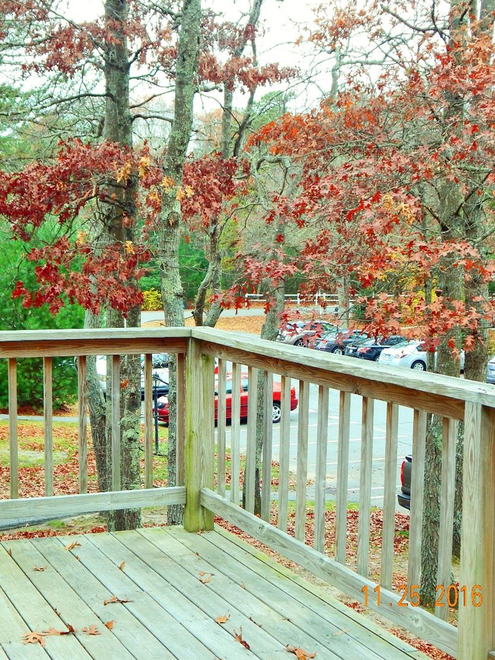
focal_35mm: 58
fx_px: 1106
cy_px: 332
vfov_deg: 33.2
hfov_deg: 25.2
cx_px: 189
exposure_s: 1/50
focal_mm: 7.7
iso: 125
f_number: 3.6
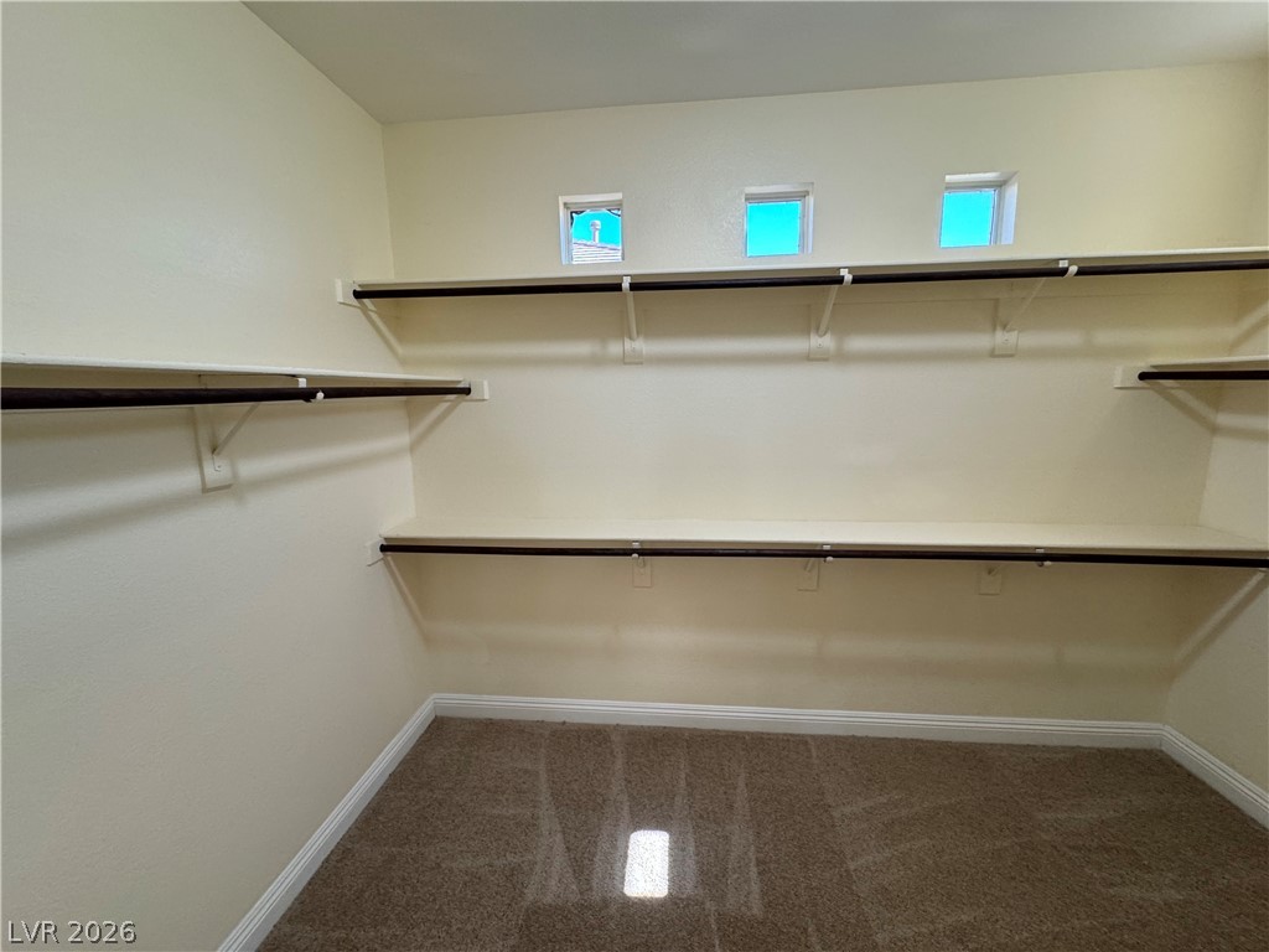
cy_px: 476
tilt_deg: -11.0
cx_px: 634
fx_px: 513
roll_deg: +1.0
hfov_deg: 102.1
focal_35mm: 14
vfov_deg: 85.7
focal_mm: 2.22
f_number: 2.2
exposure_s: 1/60
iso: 200
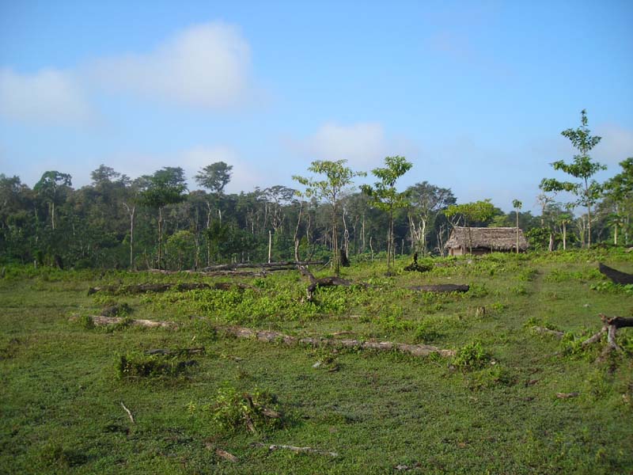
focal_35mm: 38
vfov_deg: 37.7
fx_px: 695
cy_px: 238
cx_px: 316
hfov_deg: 49.0
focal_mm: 6.3
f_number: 6.4
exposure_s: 1/124
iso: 50
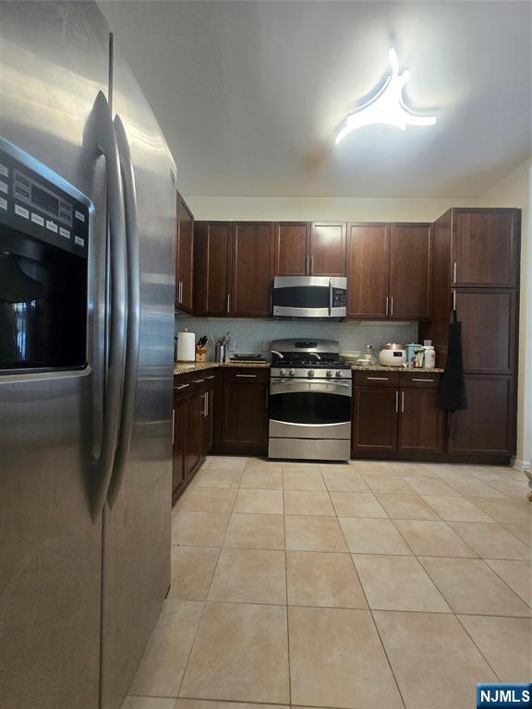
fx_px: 266
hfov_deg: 89.9
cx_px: 266
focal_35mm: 13
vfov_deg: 106.2
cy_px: 354
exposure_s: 1/60
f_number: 2.2
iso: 500
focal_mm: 2.2
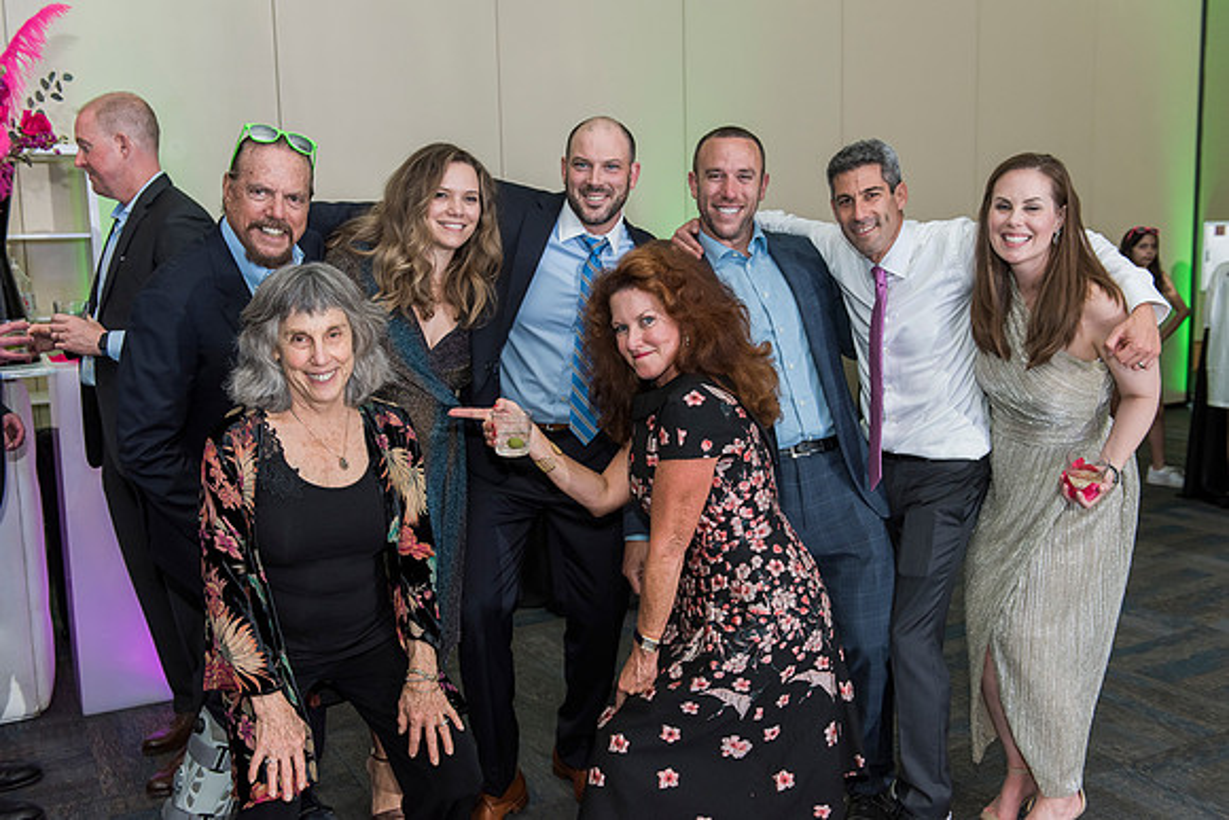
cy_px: 410
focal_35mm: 35
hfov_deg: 54.4
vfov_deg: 37.9
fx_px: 1195
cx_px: 614
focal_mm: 35
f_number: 4.5
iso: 800
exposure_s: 1/100
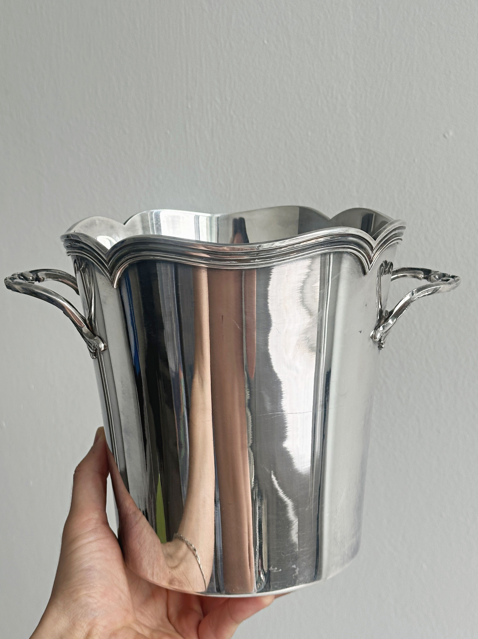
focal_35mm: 52
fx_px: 958
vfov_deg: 36.8
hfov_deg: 28.0
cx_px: 233
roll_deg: +3.6
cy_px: 344
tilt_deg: -13.5
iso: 64
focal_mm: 6.86
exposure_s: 1/681
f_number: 1.78
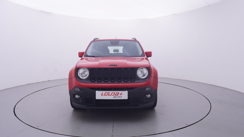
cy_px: 62
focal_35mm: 25
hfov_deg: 75.1
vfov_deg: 46.7
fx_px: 159
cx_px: 121
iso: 200
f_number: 5
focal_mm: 15
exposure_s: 1/80
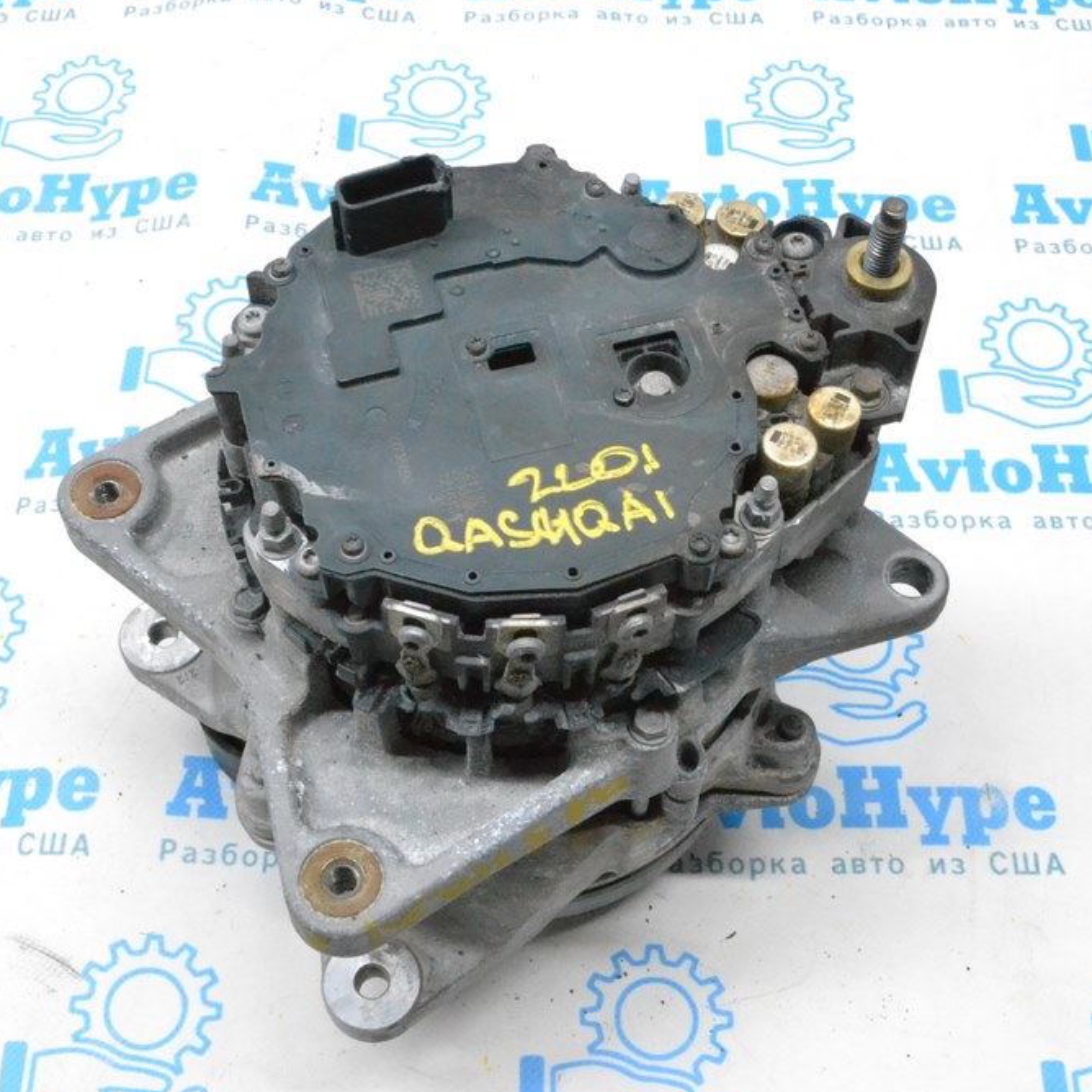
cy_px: 550
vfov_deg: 39.2
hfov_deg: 39.2
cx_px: 515
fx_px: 1535
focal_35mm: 43
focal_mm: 22
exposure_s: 1/50
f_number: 18
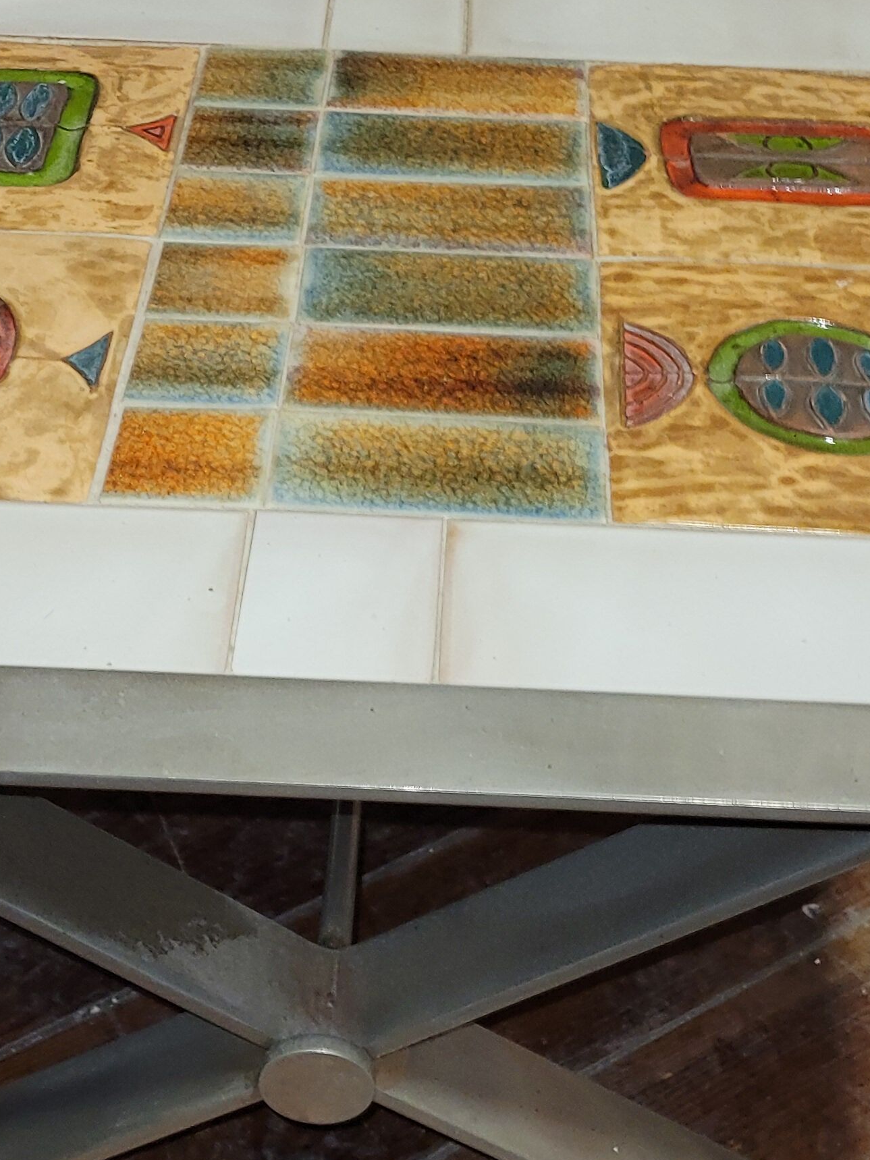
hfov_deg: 24.0
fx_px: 2044
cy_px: 758
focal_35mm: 61
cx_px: 395
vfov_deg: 31.5
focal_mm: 5.4
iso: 160
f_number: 1.8
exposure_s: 1/10
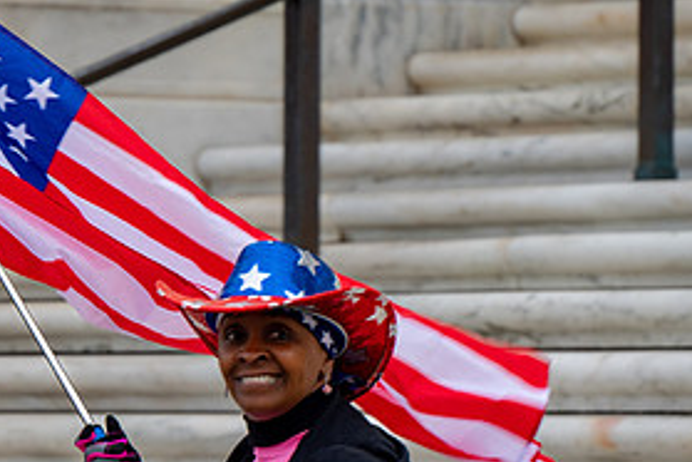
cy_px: 117
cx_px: 171
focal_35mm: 416
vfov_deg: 3.3
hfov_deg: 5.0
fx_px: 7996
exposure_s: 1/100
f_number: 6.3
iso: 100
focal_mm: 200
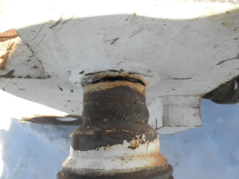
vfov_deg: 49.7
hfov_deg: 63.4
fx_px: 193
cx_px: 120
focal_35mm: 28
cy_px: 90
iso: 64
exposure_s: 1/400
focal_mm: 5
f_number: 3
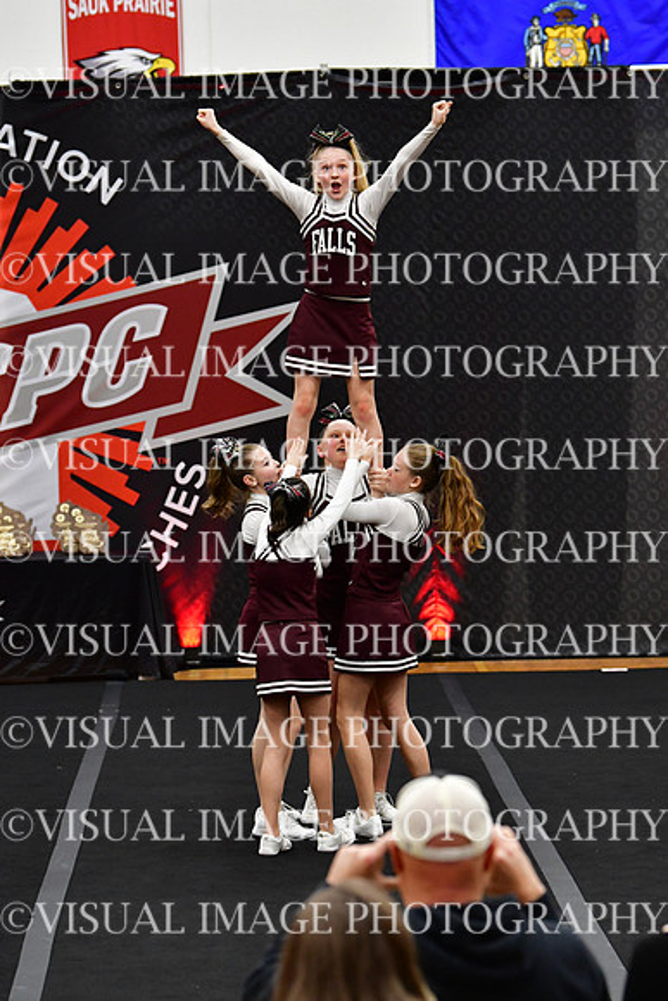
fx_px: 4256
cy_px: 500
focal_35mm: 153
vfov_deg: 13.4
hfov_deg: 9.0
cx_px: 334
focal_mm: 102
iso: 4000
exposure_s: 1/500
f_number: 3.5
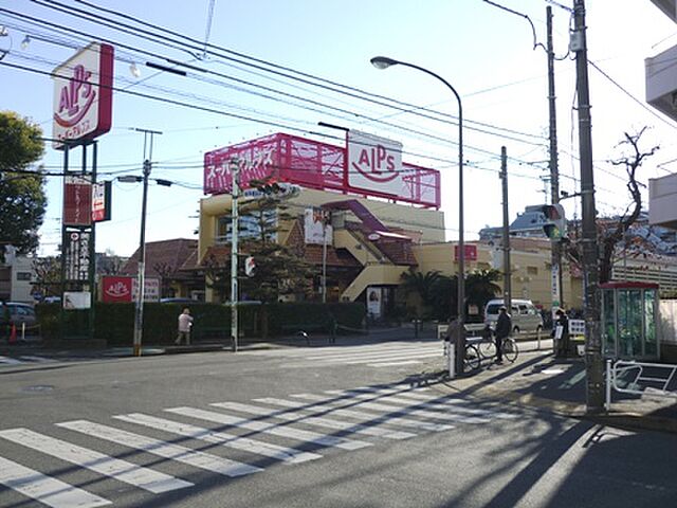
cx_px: 338
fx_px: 645
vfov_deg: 42.9
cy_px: 254
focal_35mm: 33
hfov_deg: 55.4
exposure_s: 1/800
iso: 80
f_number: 2.8
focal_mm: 5.5
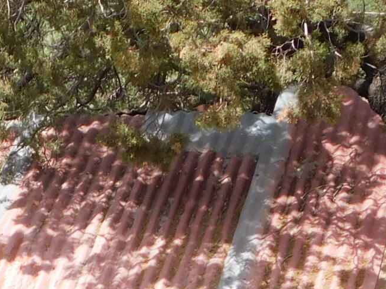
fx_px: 2062
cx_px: -99
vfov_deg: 7.9
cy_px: 393
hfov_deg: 10.5
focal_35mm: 185
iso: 125
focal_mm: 7.1
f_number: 3.6
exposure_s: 1/640
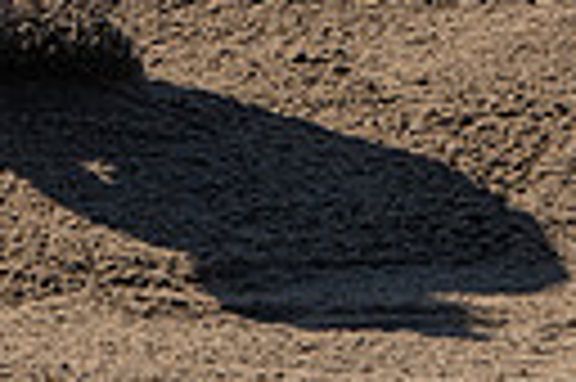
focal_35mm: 372
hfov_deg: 5.5
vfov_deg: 3.6
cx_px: -14
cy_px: -566
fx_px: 5944
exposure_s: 1/1000
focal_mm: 71
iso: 200
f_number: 6.3
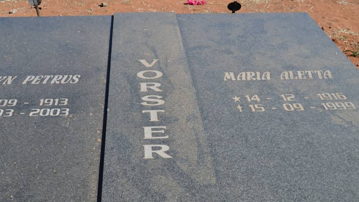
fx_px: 457
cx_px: 152
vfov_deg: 24.9
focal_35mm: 48
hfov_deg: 42.8
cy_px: 99
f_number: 6.3
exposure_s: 1/160
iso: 100
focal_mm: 22
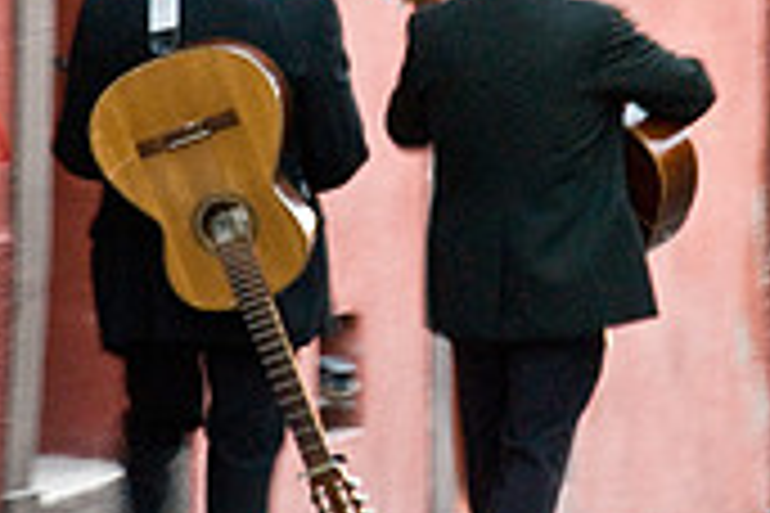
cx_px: 349
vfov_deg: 2.3
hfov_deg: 3.5
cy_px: 81
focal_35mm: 592
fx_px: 12661
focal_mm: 150
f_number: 11
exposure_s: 1/6
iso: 800
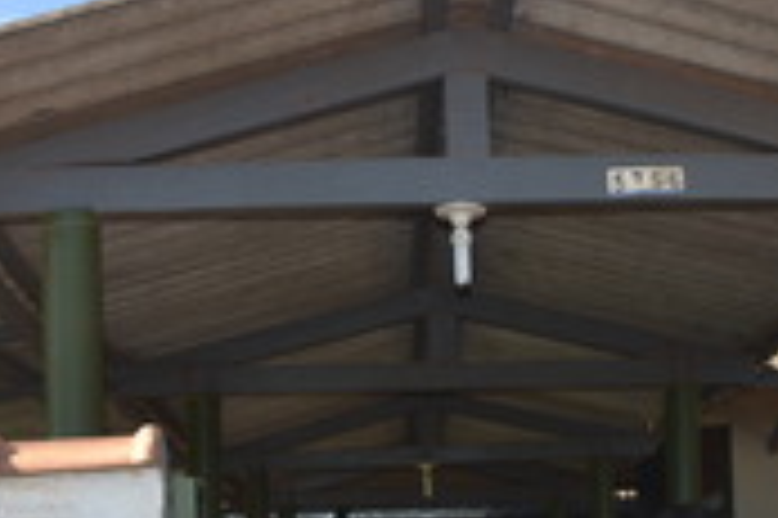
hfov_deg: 23.6
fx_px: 1857
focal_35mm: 86
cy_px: 667
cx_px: 519
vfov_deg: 15.2
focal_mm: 20
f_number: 6.3
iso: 100
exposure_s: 1/200
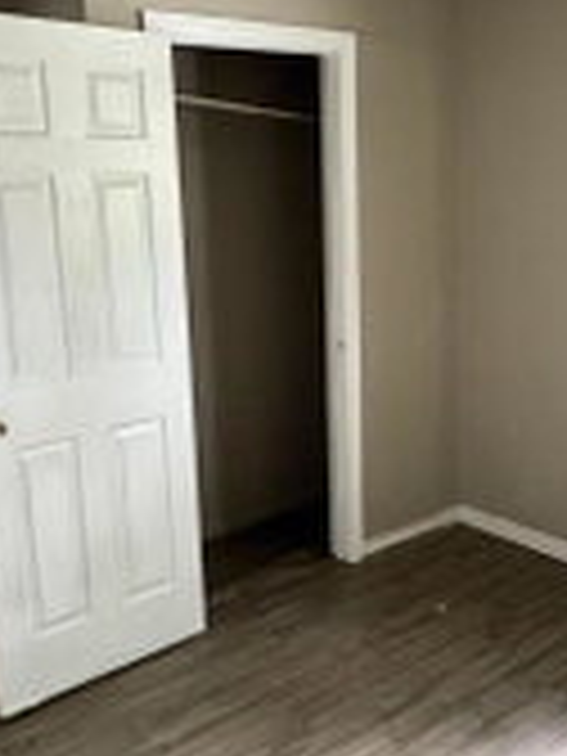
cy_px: 346
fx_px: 874
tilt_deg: -11.2
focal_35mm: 40
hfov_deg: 35.1
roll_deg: +0.3
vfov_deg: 46.8
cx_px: 428
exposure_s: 1/46
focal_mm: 2.22
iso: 1250
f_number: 2.2
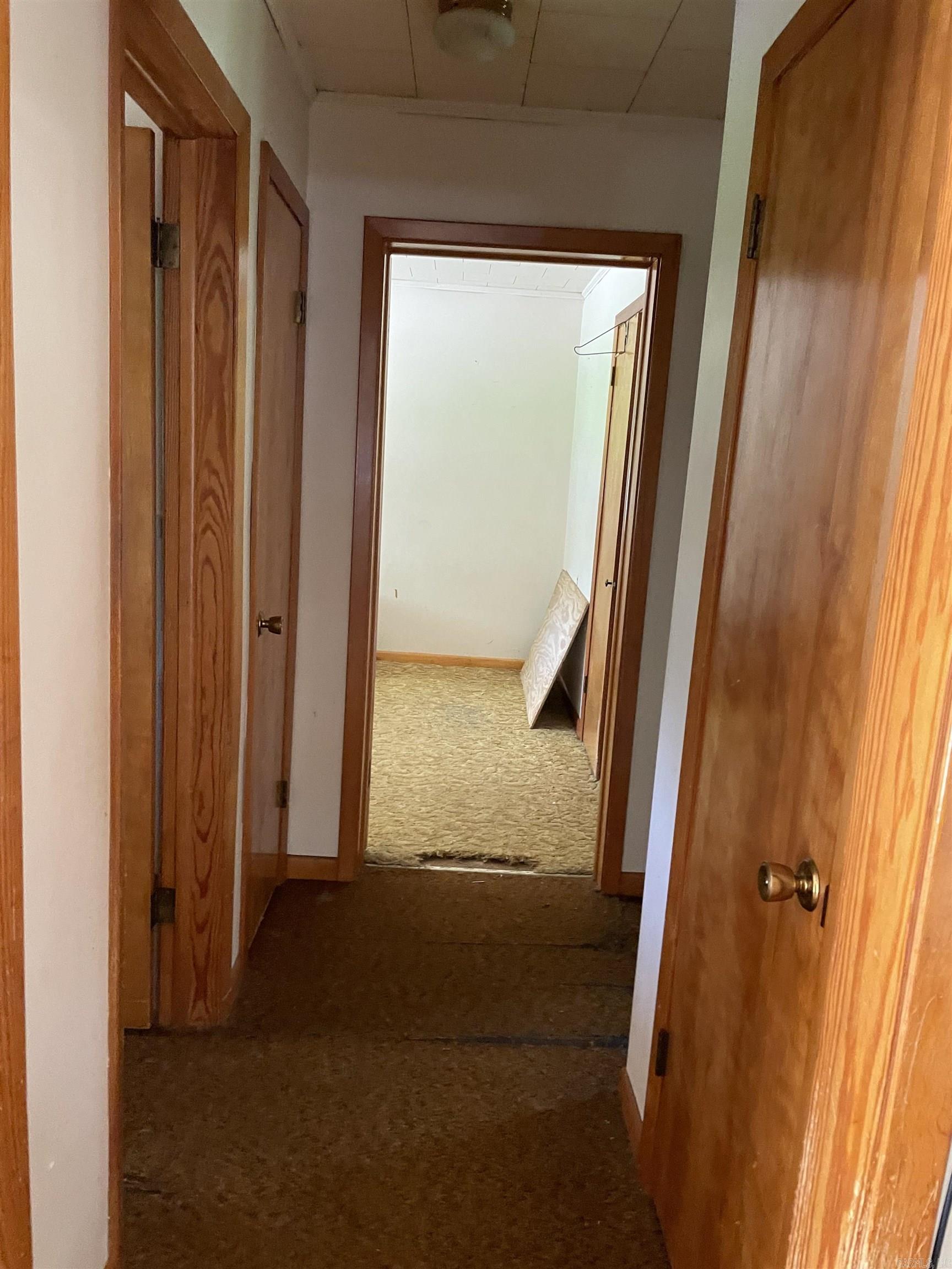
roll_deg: -4.0
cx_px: 476
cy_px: 634
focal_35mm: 26
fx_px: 953
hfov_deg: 53.1
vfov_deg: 67.3
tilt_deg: -8.1
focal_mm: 4.2
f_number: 1.6
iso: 500
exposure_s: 1/58
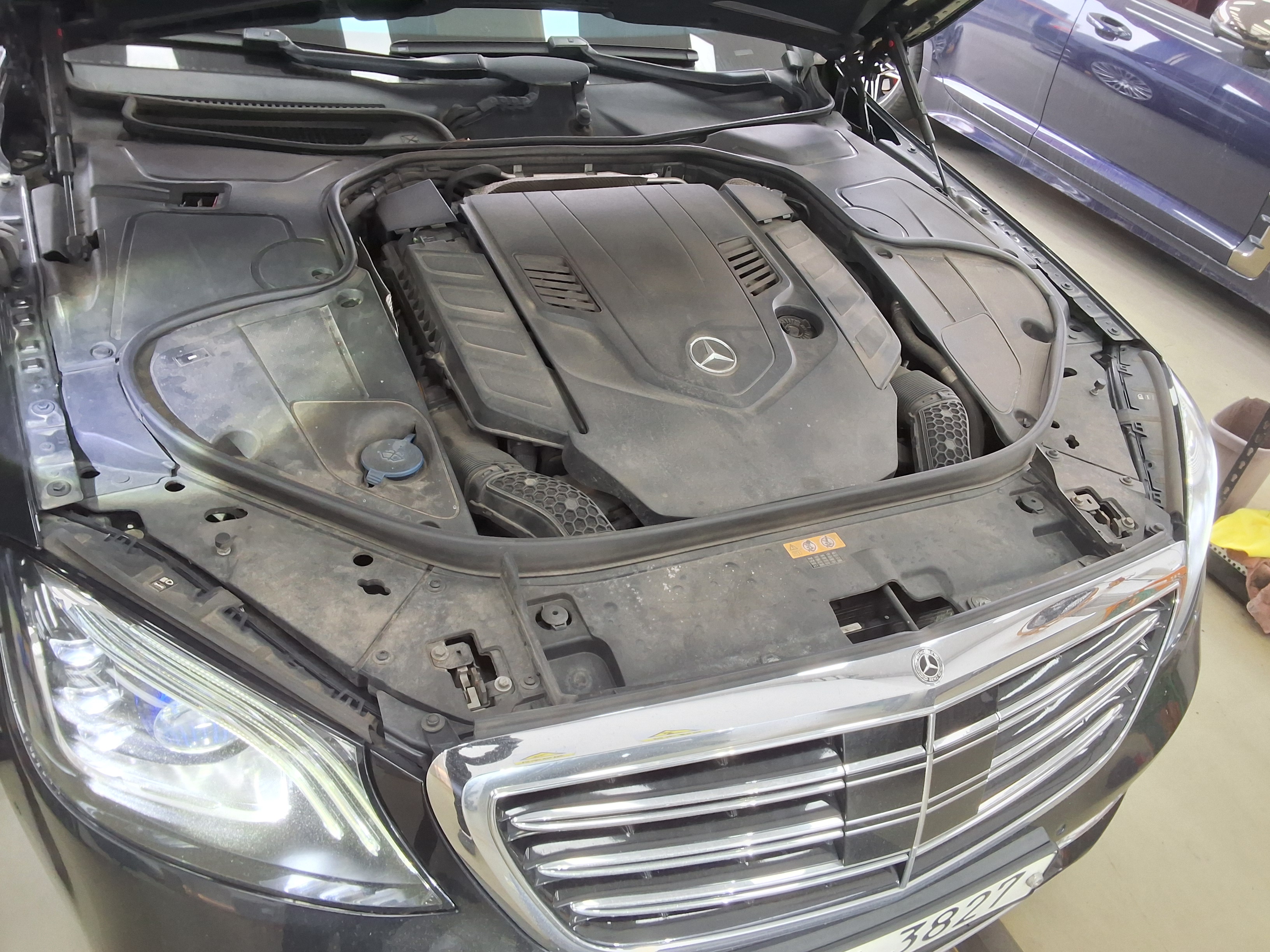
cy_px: 476
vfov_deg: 49.7
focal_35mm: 28
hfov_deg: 63.4
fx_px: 1027
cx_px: 635
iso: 50
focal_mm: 2.91
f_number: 1.9
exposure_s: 1/60
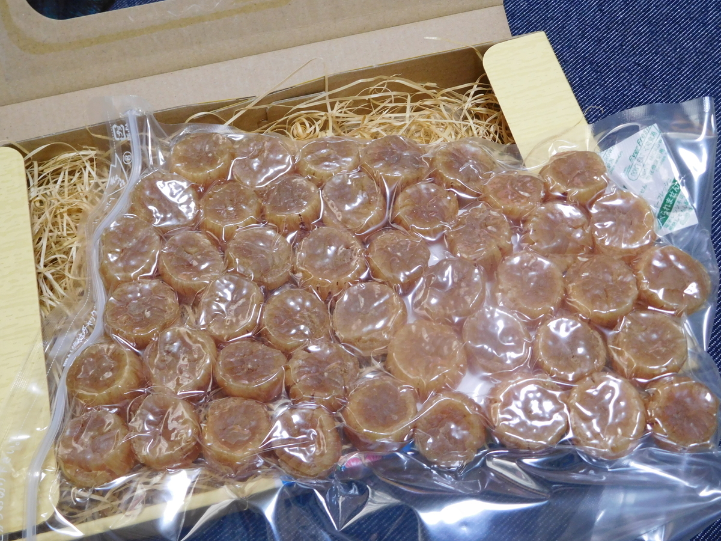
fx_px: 833
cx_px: 360
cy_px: 270
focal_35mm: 40
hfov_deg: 46.8
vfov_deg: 36.0
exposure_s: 1/15
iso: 400
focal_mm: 7.1
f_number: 3.9
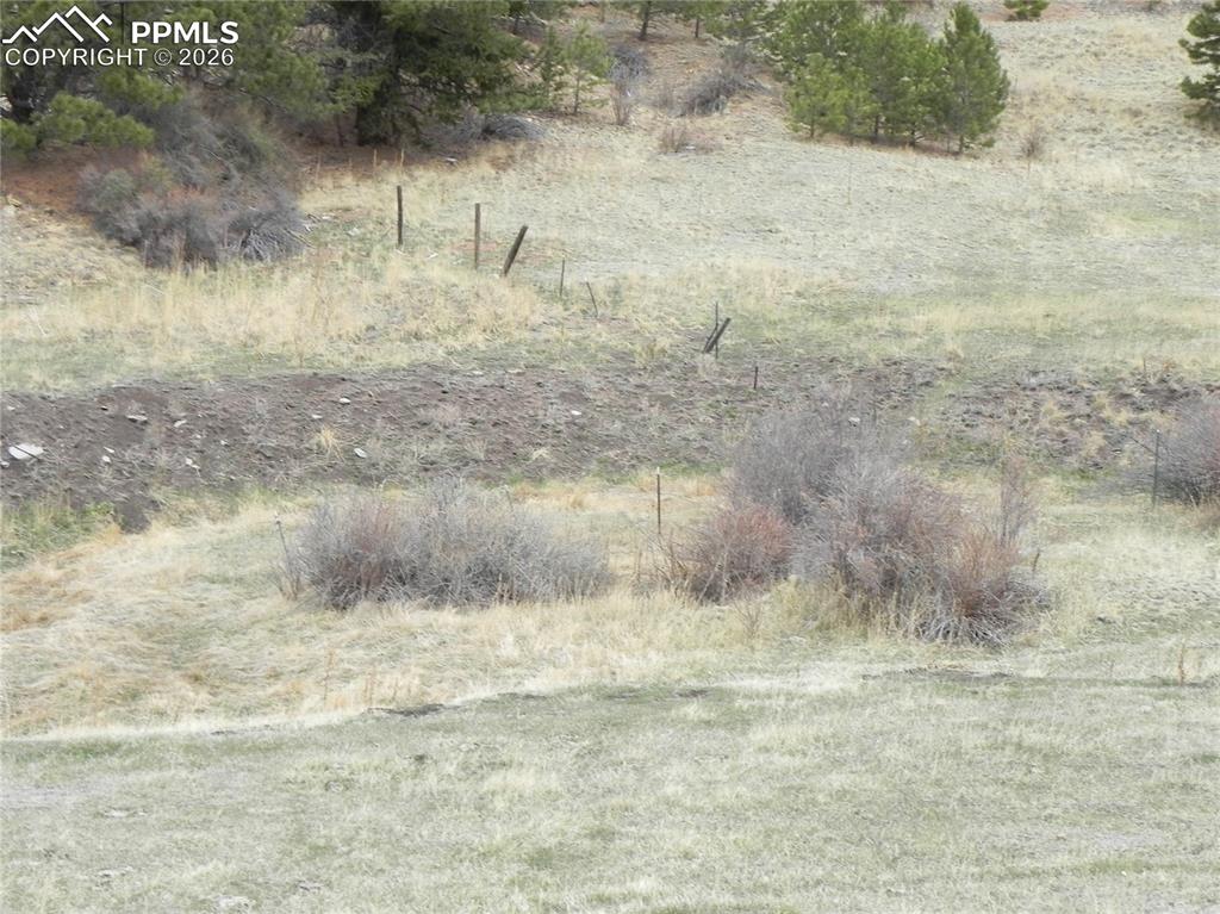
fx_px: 2994
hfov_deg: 23.0
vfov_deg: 17.4
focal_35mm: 85
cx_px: 610
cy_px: 457
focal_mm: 15.1
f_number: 5.6
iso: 160
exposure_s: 1/217
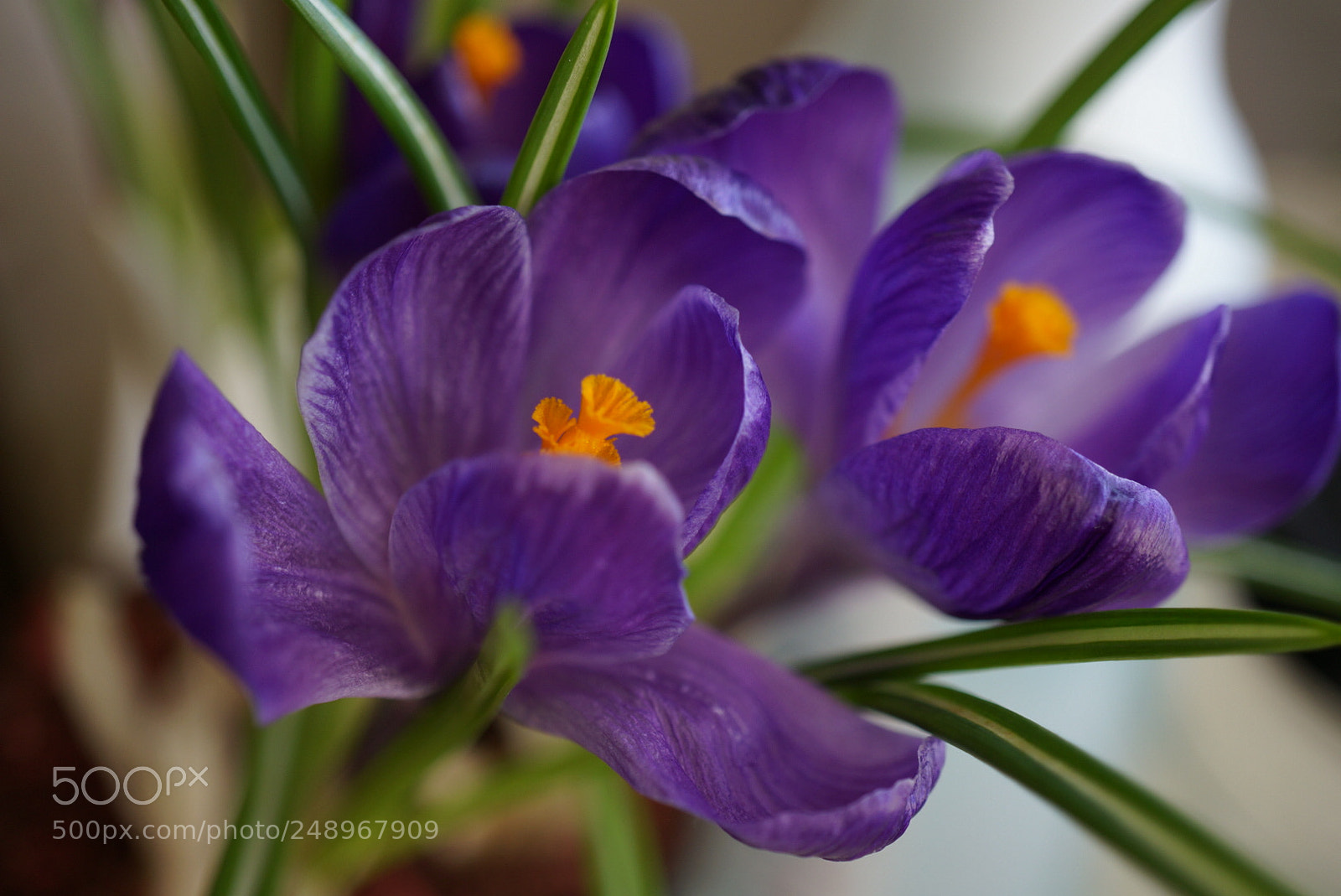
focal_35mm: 45
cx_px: 670
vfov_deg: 29.9
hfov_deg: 43.6
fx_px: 1677
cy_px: 448
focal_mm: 30
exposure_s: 1/160
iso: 250
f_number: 4
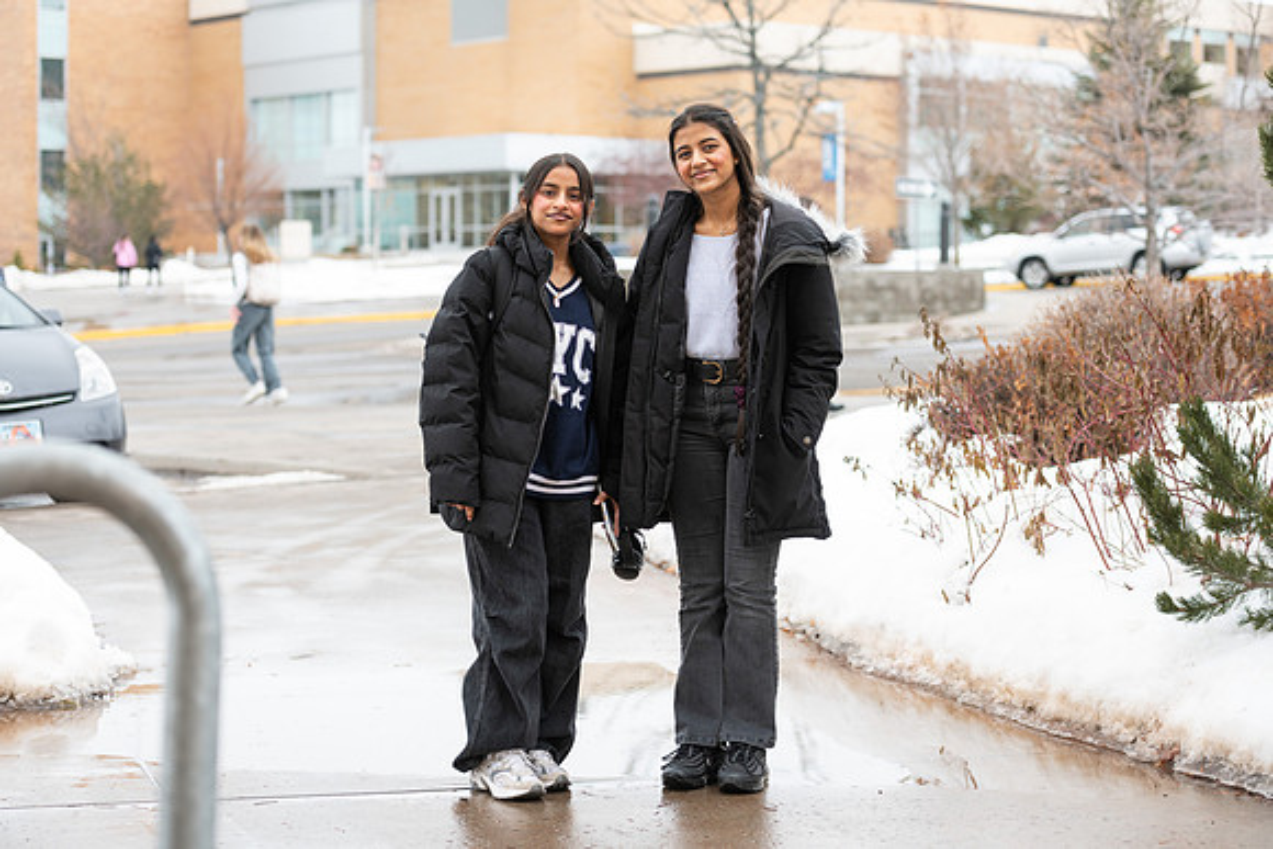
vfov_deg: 19.0
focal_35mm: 72
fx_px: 2541
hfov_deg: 28.1
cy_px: 430
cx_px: 639
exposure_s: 1/640
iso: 200
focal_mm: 70
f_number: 2.8
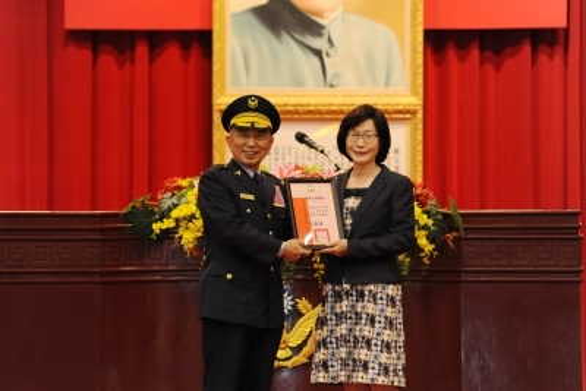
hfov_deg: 9.8
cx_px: 293
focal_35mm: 210
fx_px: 3419
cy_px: 196
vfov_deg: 6.5
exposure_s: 1/100
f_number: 5.6
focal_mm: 210
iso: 2000
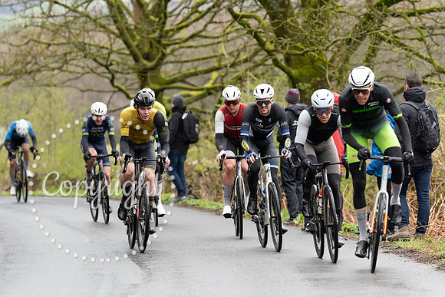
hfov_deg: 8.7
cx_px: 263
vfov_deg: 5.8
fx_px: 2927
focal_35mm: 237
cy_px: 121
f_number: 3.5
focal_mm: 200
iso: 1250
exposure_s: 1/1000
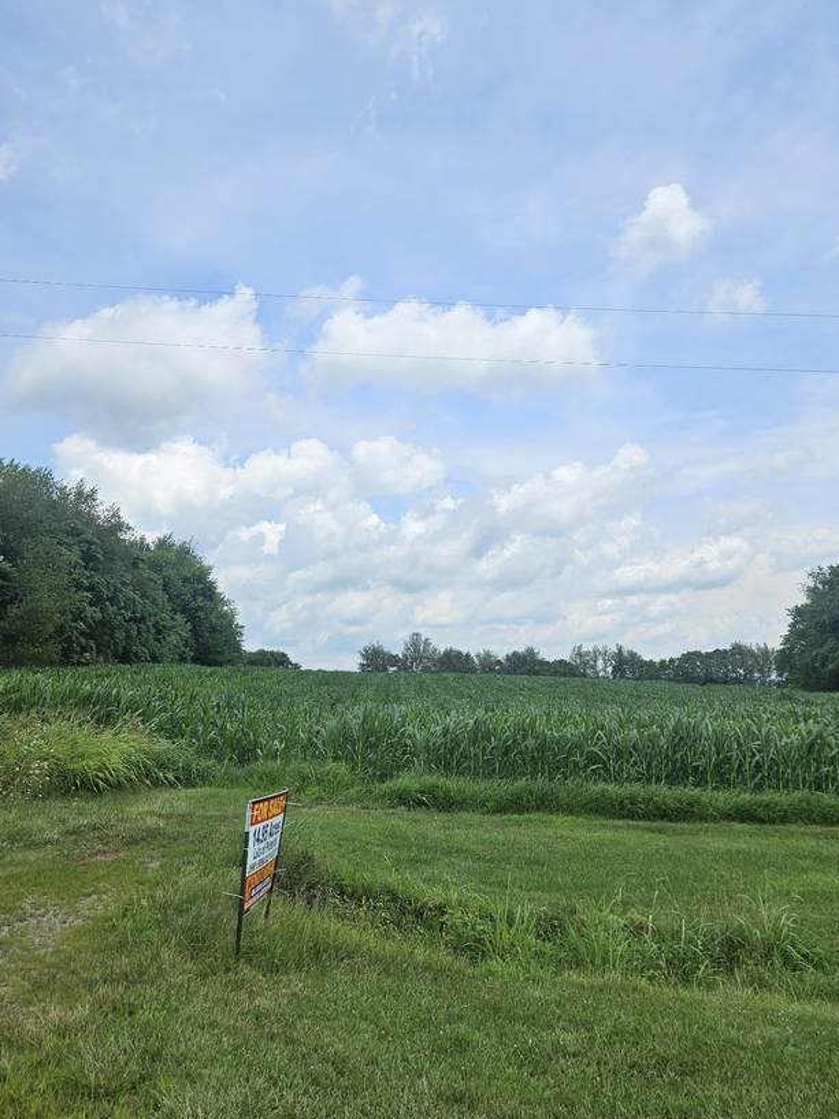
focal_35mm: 27
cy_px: 479
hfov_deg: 51.3
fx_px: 873
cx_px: 405
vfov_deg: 65.0
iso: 25
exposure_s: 1/4187
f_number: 1.8
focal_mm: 5.4
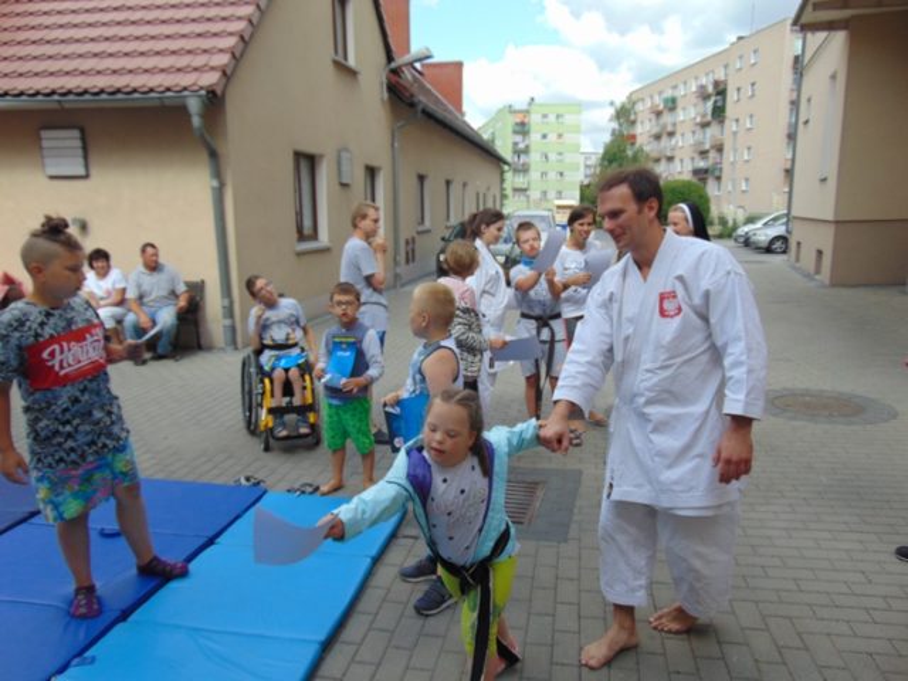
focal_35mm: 25
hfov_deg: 69.4
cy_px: 340
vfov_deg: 54.9
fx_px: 656
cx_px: 454
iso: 80
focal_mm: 4.5
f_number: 3
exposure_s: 1/500
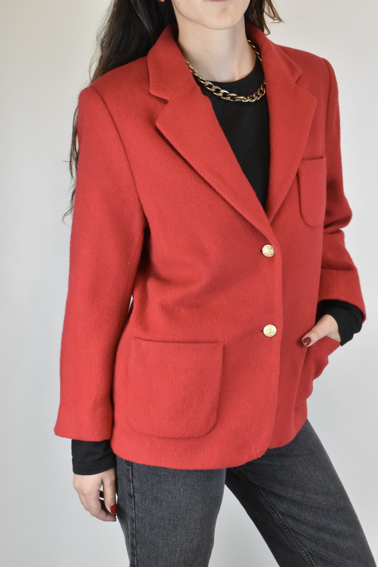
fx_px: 827
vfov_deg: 37.9
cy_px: 284
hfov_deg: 25.8
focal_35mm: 52
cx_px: 189
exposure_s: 1/50
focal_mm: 35
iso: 1600
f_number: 13
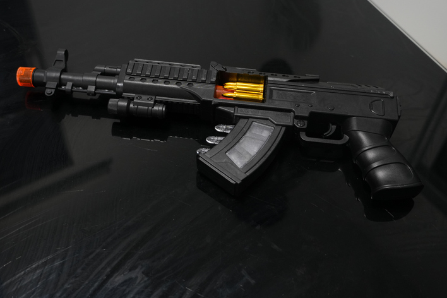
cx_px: 224
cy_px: 147
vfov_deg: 29.2
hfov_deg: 42.7
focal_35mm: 46
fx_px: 571
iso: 640
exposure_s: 1/50
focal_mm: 30
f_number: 4.5
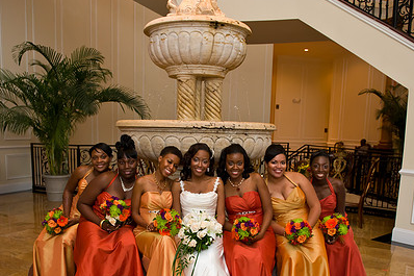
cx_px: 202
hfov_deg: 54.4
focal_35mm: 35
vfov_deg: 37.1
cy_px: 198
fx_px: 402
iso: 1600
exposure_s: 1/50
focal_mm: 24
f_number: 4
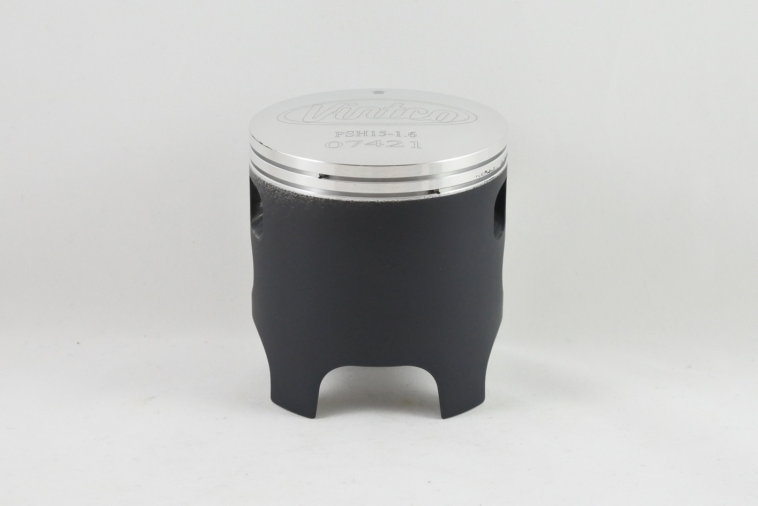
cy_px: 253
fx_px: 1158
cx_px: 379
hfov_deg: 36.2
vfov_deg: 24.6
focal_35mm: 55
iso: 640
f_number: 4.8
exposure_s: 1/125
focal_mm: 20.6
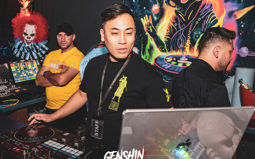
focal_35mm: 31
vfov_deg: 40.6
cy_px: 78
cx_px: 116
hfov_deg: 61.1
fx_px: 215
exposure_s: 1/50
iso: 1250
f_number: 4.5
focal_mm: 24
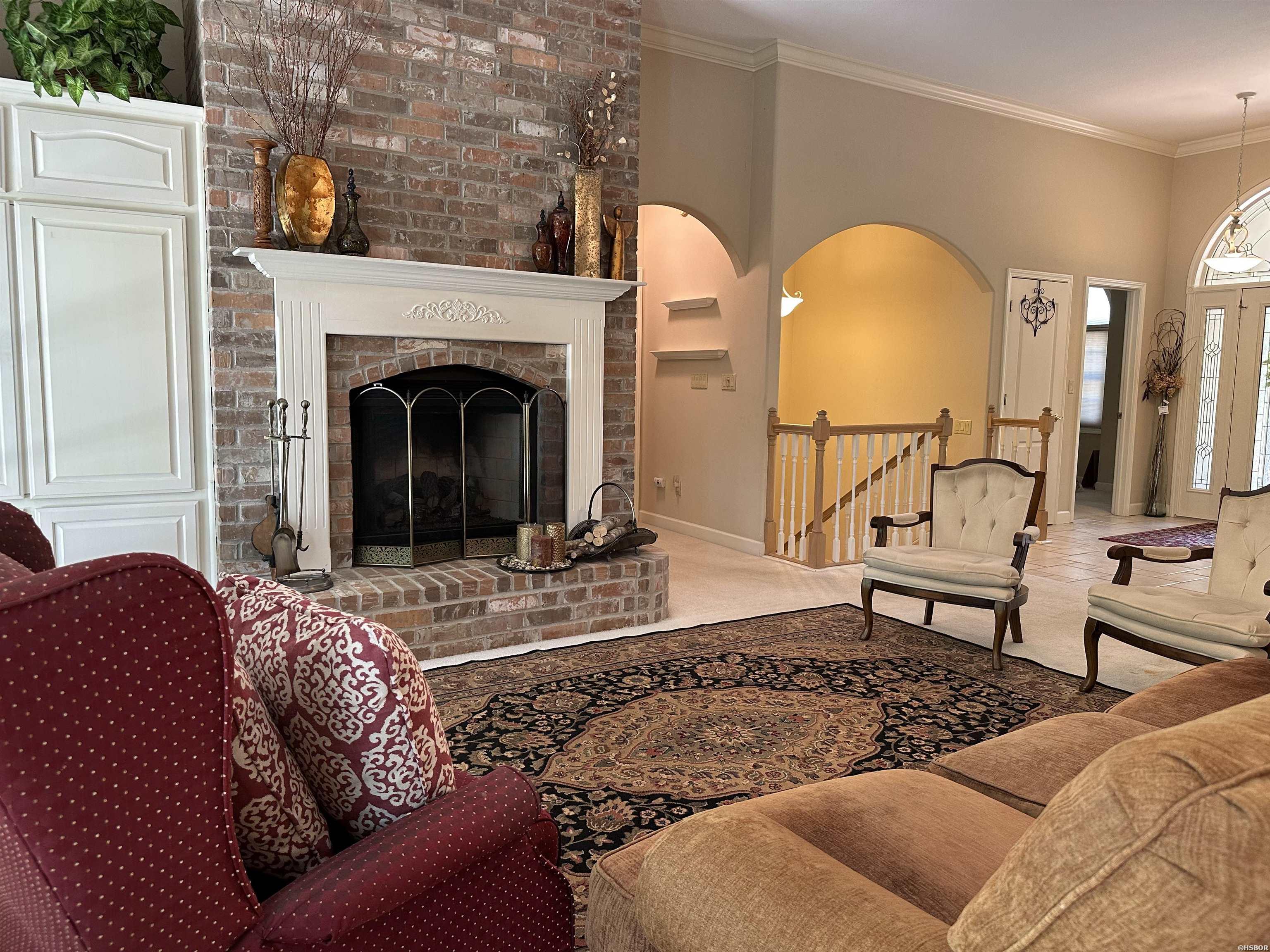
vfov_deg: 56.8
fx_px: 881
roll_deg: -1.5
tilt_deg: -5.7
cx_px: 635
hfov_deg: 71.6
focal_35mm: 24
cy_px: 476
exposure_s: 1/60
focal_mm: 6.86
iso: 200
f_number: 1.78
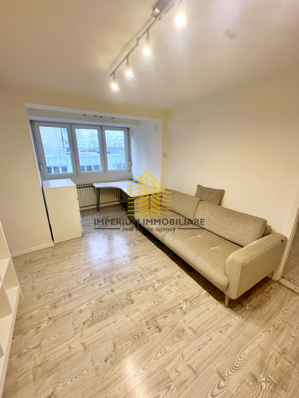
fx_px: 161
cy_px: 199
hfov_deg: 85.7
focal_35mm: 14
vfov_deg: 102.1
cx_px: 150
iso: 160
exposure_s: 1/50
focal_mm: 2.22
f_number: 2.2
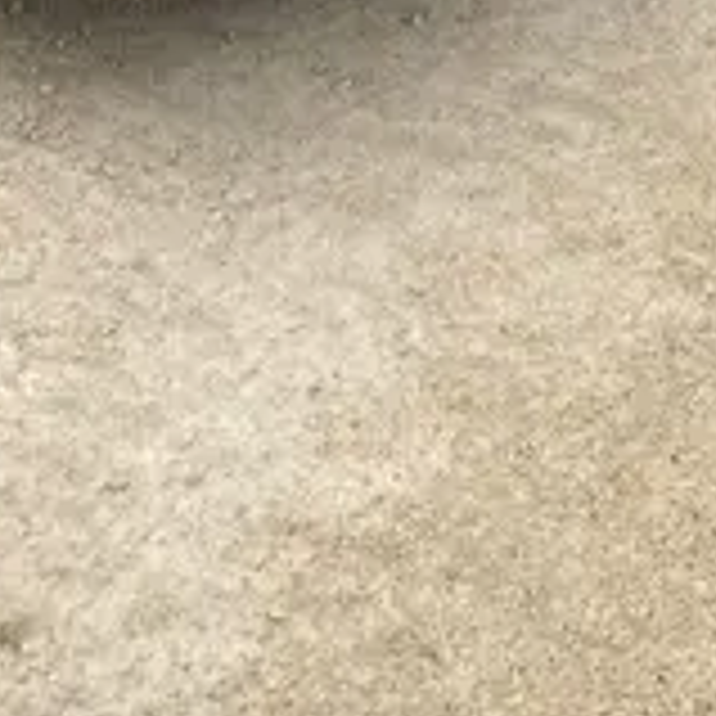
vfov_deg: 13.4
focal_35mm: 114
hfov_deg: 15.1
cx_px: 90
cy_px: -660
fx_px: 2668
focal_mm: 3.99
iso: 20
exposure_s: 1/164
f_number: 1.8
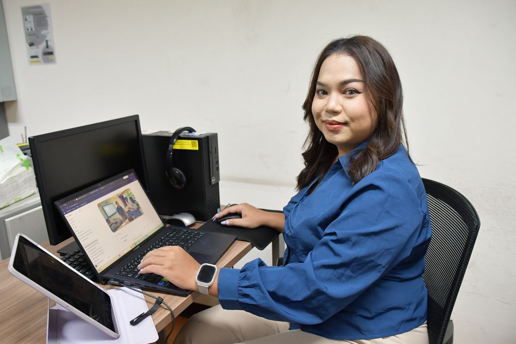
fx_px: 444
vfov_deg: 42.3
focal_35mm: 31
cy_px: 172
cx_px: 258
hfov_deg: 60.3
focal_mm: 21
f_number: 3.5
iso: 2800
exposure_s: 1/125
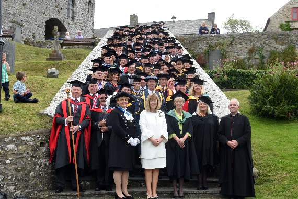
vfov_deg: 28.1
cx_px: 149
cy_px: 100
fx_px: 397
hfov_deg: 41.1
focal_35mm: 48
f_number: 9
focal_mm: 32
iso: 400
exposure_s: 1/320
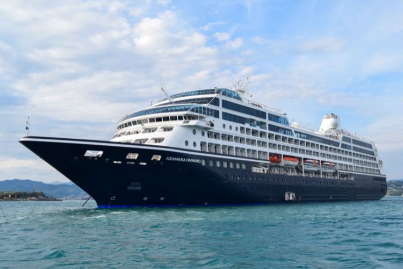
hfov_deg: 53.1
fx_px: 403
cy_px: 134
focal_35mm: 36
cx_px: 202
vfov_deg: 36.9
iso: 400
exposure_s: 1/400
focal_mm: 24
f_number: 11
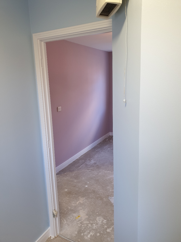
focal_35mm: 26
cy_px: 121
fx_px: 181
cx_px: 90
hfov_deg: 53.1
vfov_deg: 67.3
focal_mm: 4.3
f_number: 2.4
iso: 125
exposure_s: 1/50
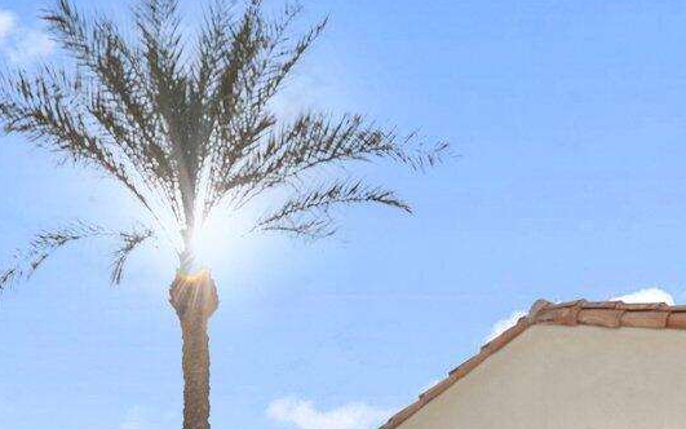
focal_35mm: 55
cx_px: 305
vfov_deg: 19.1
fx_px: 1028
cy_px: 728
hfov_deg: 36.8
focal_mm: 14
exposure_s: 1/1000
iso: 800
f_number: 9
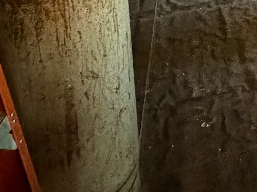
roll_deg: -0.8
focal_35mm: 58
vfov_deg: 17.9
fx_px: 430
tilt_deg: -3.9
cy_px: -188
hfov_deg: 27.5
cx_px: 337
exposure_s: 1/60
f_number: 2.2
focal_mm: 2.22
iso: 1250
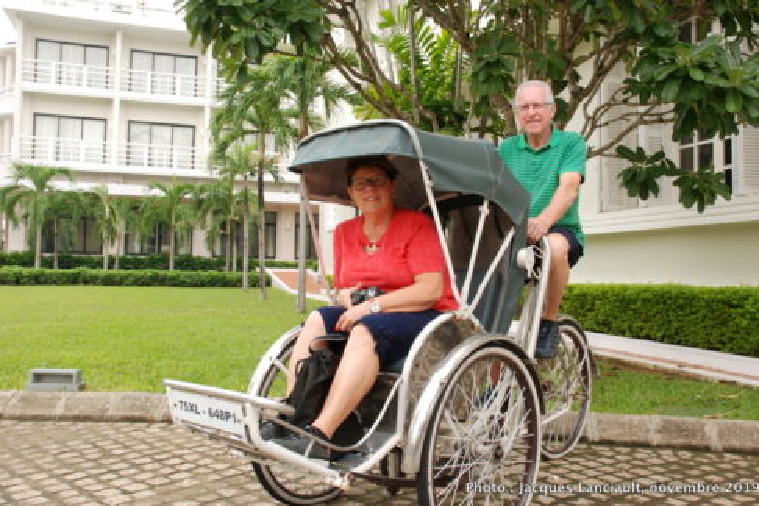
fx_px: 717
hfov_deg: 55.8
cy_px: 249
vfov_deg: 38.9
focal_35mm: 34
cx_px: 389
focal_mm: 22
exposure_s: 1/125
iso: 800
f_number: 11
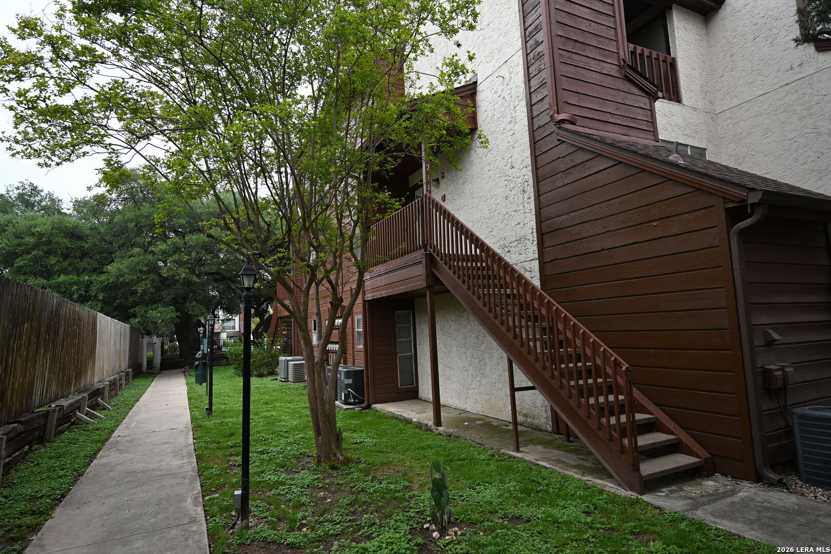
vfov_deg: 63.2
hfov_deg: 85.4
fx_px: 450
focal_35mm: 20
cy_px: 277
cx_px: 416
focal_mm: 19.5
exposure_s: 1/250
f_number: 4
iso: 200
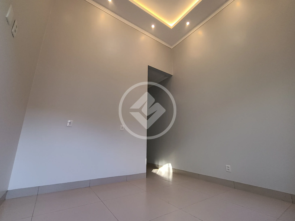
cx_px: 148
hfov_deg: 106.2
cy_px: 110
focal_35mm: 13
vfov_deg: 89.9
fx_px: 111
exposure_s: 1/60
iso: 147
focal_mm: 1.64
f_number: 2.2
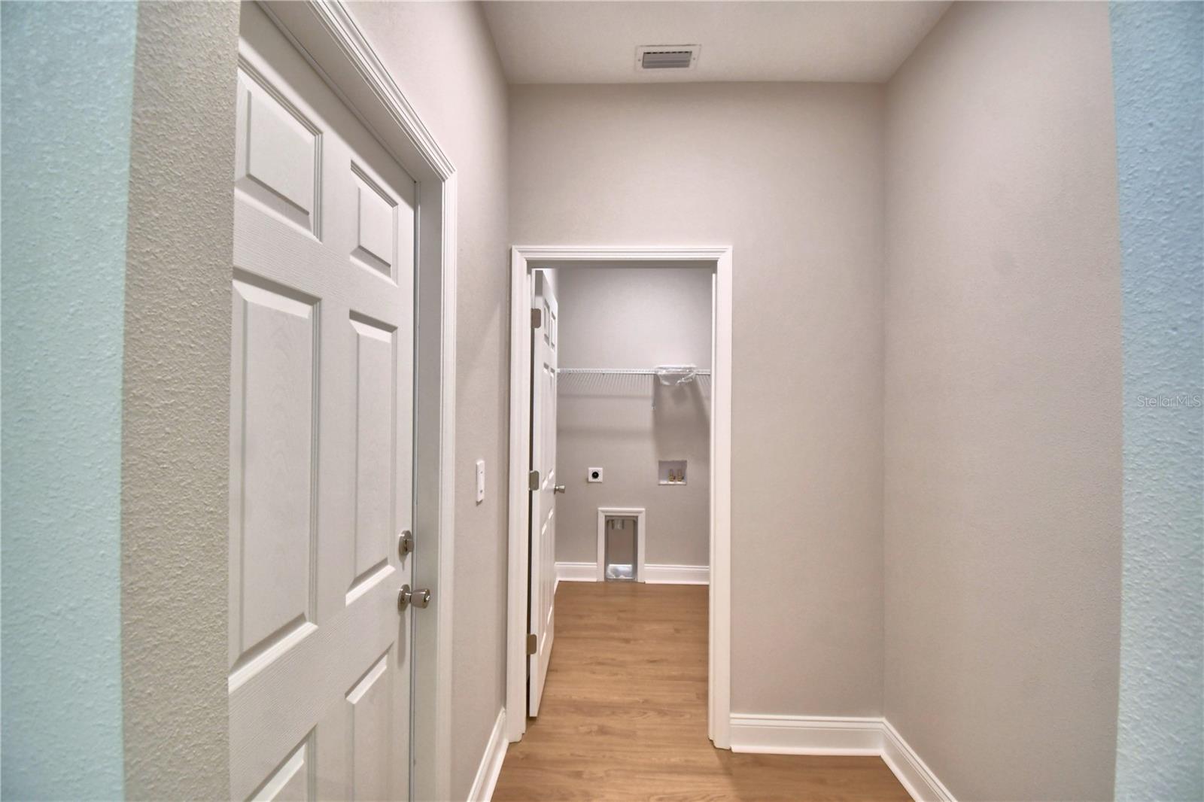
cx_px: 602
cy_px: 401
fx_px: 502
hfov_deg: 100.4
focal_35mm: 15
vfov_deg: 77.3
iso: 400
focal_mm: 10
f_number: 4.5
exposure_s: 1/50
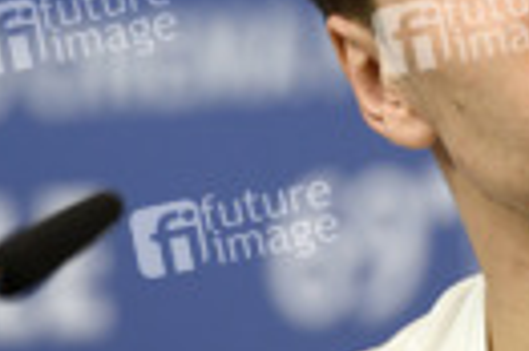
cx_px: 531
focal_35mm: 689
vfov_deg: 2.0
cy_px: 129
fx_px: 10112
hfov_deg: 3.0
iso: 1000
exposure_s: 1/250
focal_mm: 200
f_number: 3.5
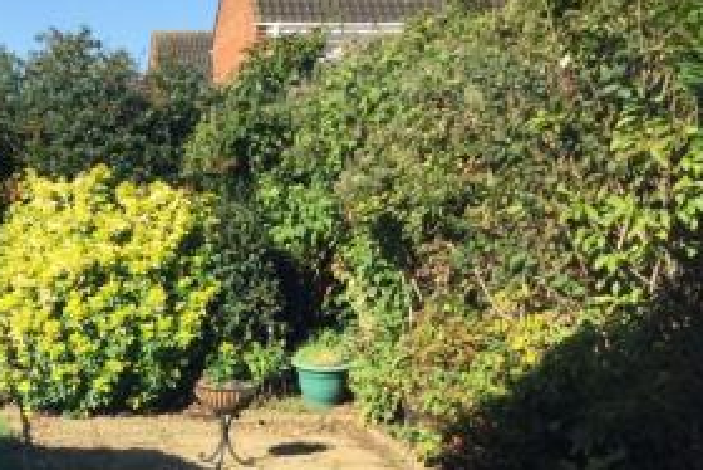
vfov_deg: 20.2
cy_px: 338
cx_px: 31
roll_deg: +0.0
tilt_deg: -8.2
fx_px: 1309
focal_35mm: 67
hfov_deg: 28.5
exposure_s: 1/612
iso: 25
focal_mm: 3.3
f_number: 2.4
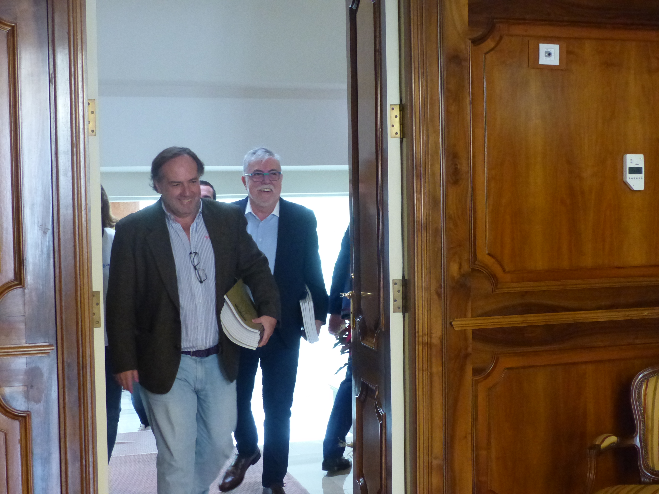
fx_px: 990
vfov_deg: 28.0
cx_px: 330
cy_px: 247
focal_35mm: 52
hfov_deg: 36.8
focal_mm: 9.4
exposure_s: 1/80
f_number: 2.8
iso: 800
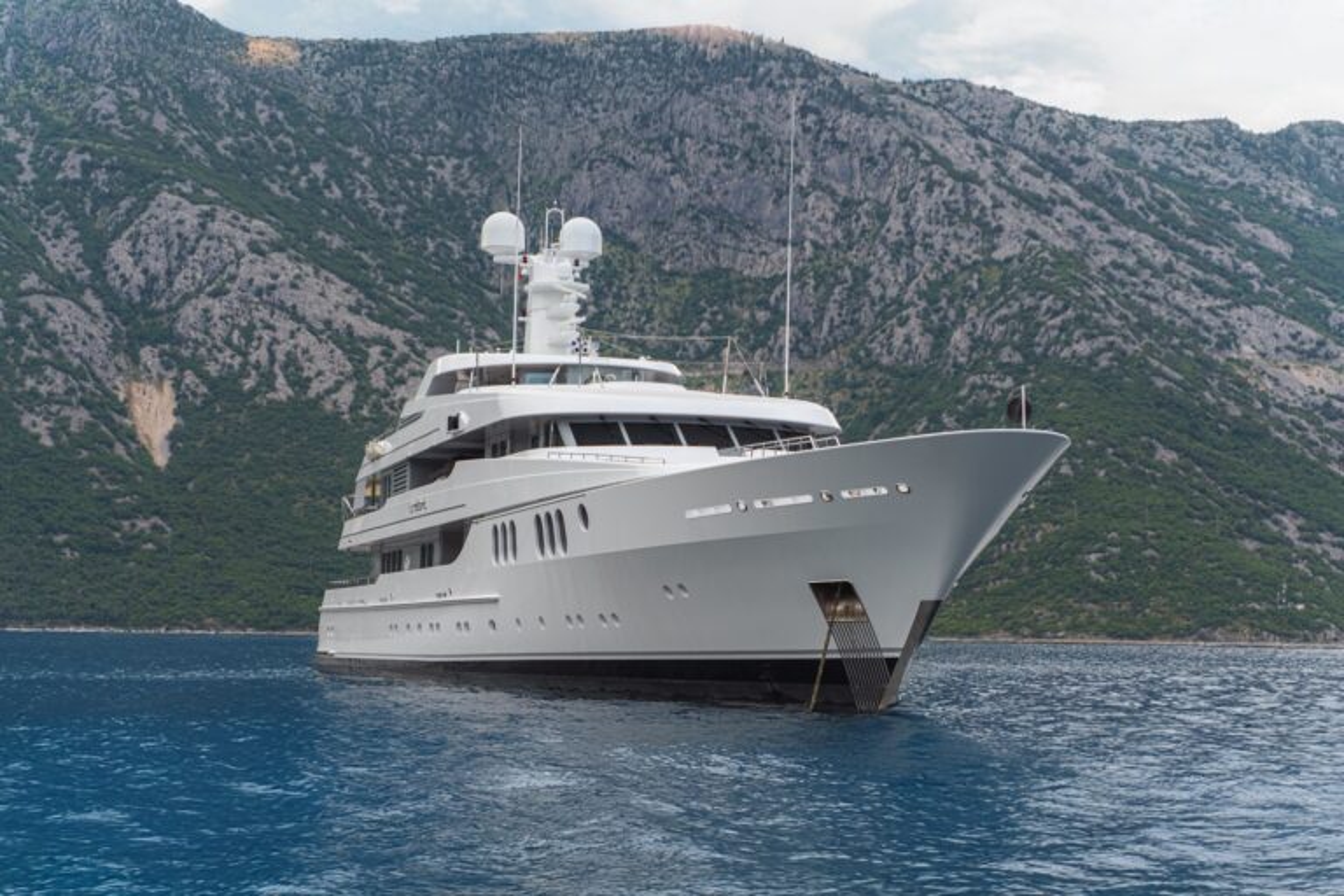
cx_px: 672
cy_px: 448
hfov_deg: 31.4
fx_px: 2389
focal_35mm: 64
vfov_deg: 21.2
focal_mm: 64
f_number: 2.8
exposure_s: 1/400
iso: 100
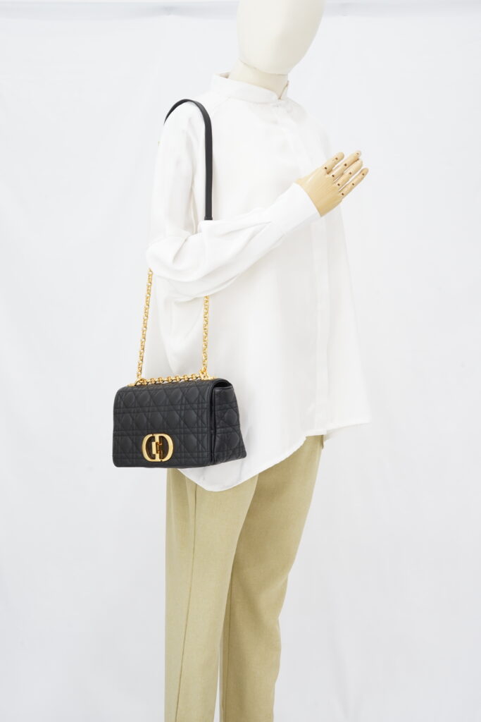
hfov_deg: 27.0
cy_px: 361
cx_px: 240
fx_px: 1002
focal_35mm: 50
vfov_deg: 39.6
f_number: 10
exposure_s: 1/2.5
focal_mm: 50
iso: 640
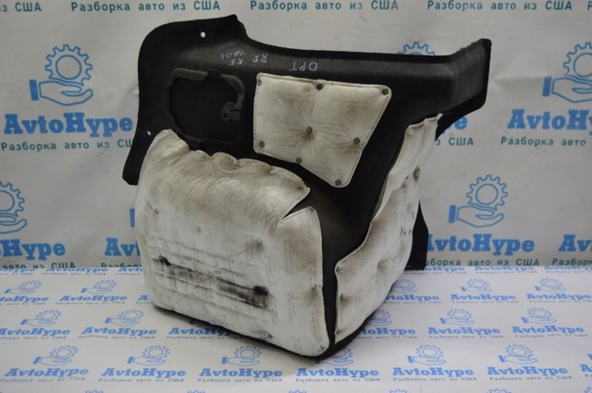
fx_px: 641
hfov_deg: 49.6
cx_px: 296
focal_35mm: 39
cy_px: 196
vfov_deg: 34.1
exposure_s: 1/80
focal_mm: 26
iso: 400
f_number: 4.5
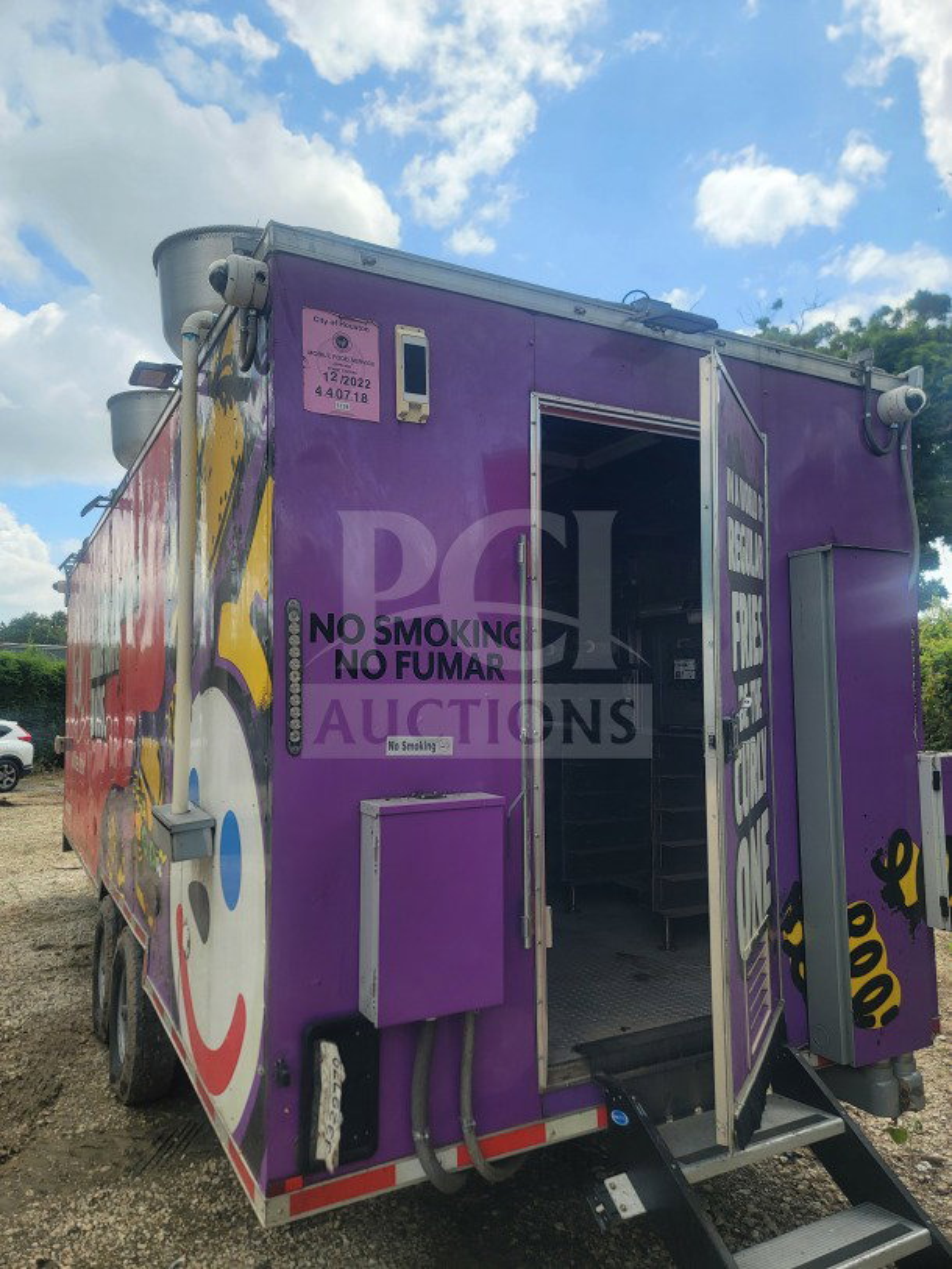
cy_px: 634
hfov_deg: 56.8
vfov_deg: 71.6
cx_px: 476
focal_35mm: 24
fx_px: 880
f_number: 1.8
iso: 16
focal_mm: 6.7
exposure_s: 1/531
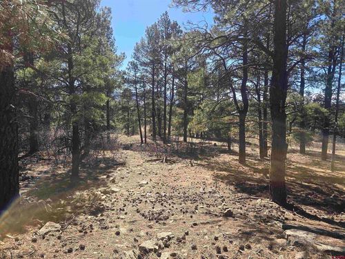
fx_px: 229
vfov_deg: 58.9
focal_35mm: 23
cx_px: 172
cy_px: 130
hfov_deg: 73.9
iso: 12
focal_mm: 6.3
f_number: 1.7
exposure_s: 1/367
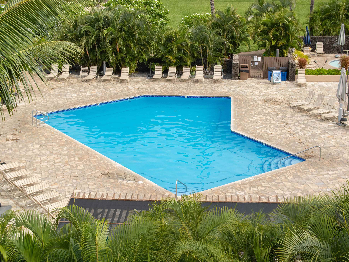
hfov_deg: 30.3
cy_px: 131
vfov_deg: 22.9
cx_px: 174
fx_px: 645
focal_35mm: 64
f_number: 5.6
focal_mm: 32
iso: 400
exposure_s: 1/320
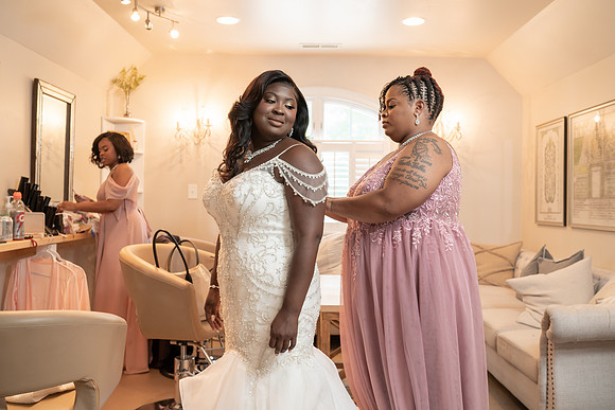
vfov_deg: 37.9
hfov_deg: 54.4
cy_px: 205
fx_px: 598
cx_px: 308
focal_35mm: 35
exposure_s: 1/100
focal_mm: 35
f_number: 4
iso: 1600
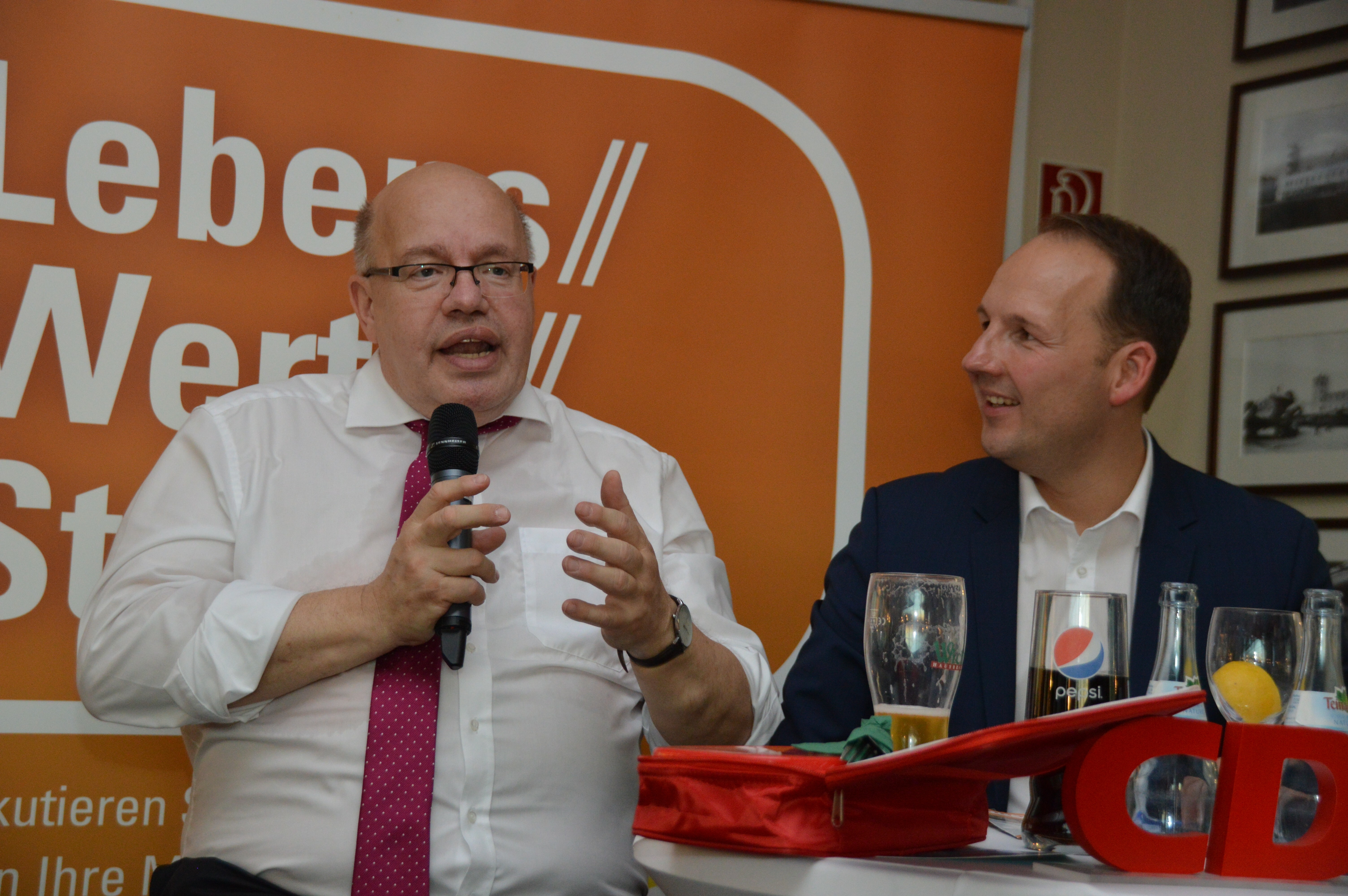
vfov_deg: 17.5
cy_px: 448
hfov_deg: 26.0
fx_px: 2918
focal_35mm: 78
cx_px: 674
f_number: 4.8
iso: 1000
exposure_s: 1/60
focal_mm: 52
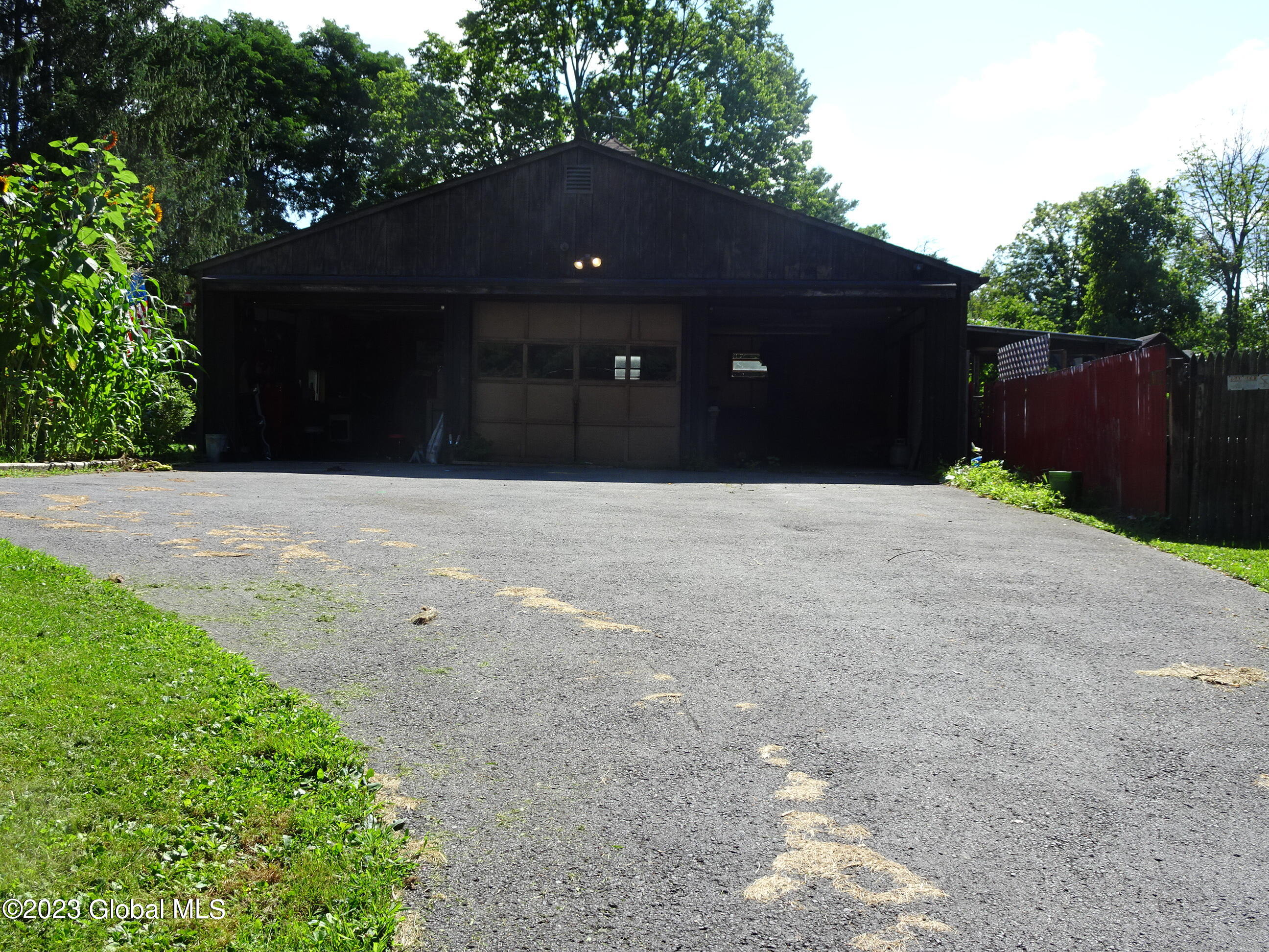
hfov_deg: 54.0
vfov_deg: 41.8
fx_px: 1246
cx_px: 634
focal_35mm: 34
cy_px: 476
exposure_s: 1/400
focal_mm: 5.79
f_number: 4
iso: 80
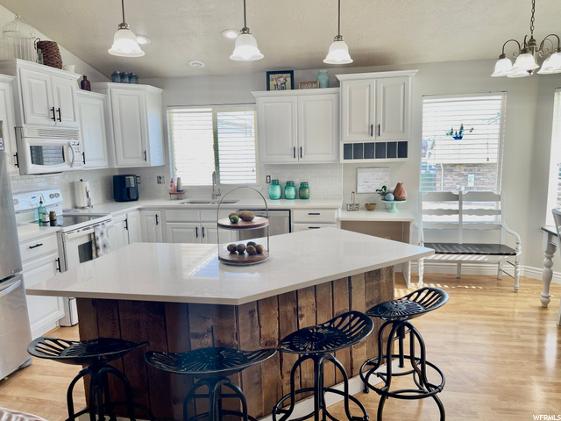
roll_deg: +0.9
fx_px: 421
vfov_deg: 53.1
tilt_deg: -9.2
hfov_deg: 67.3
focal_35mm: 26
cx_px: 280
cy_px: 210
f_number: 1.6
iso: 64
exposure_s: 1/120
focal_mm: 5.1
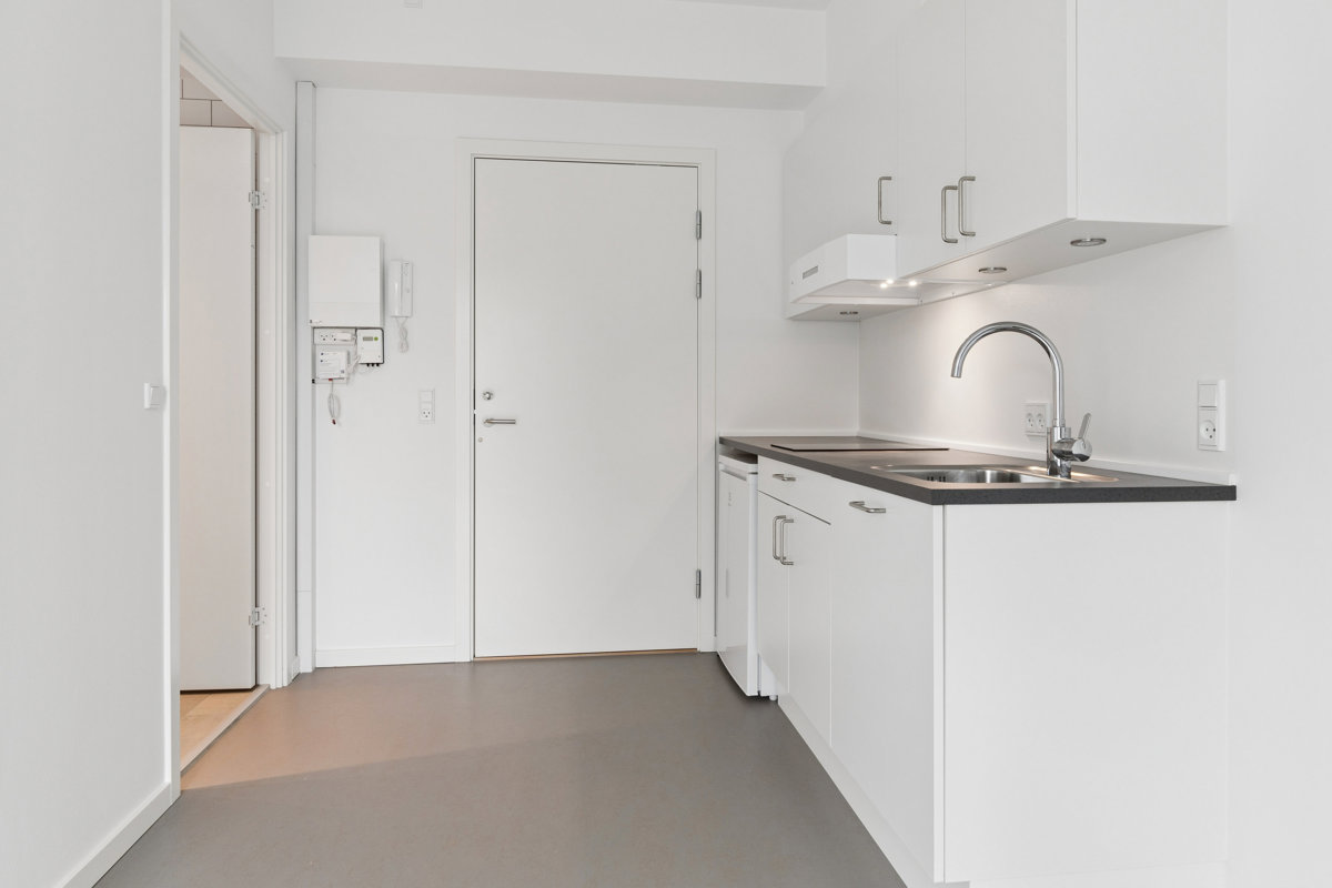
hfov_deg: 81.2
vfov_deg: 59.5
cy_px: 444
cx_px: 666
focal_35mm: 21
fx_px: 777
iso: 200
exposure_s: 1/15
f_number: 8
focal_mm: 14
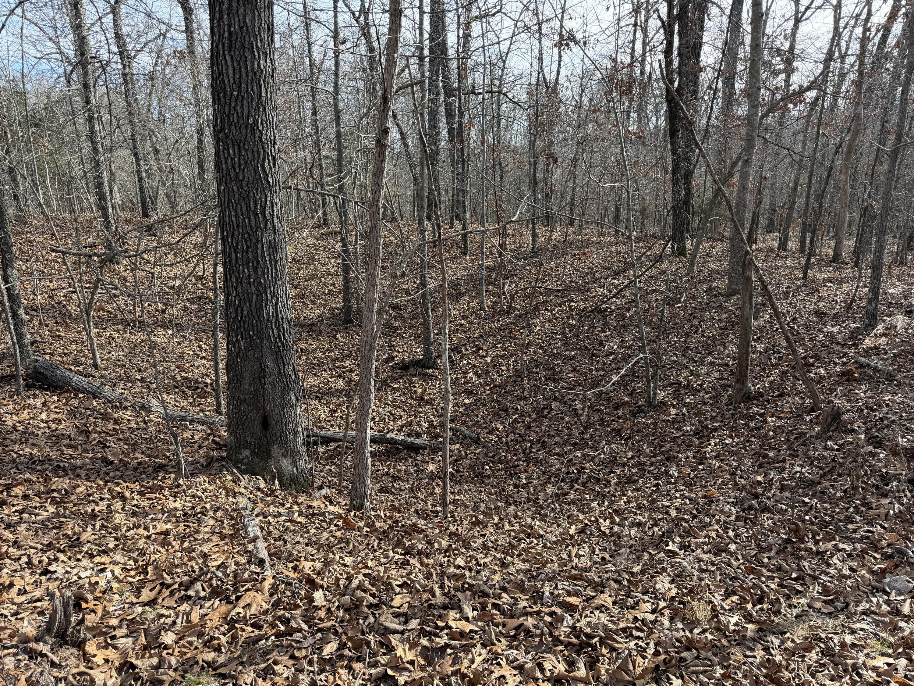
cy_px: 343
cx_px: 457
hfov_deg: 71.6
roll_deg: +3.1
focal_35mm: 24
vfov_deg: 56.8
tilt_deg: -15.9
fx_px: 634
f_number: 1.78
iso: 100
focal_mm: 6.76
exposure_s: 1/1032
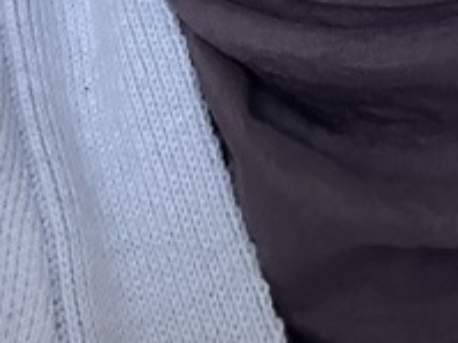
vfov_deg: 9.7
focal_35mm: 139
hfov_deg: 14.0
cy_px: -410
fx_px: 1838
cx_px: 476
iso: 250
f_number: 1.9
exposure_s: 1/50
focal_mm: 2.69
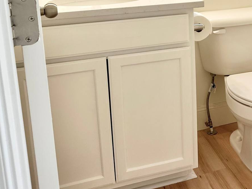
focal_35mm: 55
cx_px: 240
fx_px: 400
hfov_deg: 32.6
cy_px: 14
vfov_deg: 25.6
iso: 64
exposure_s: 1/155
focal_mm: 6.86
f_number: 1.78
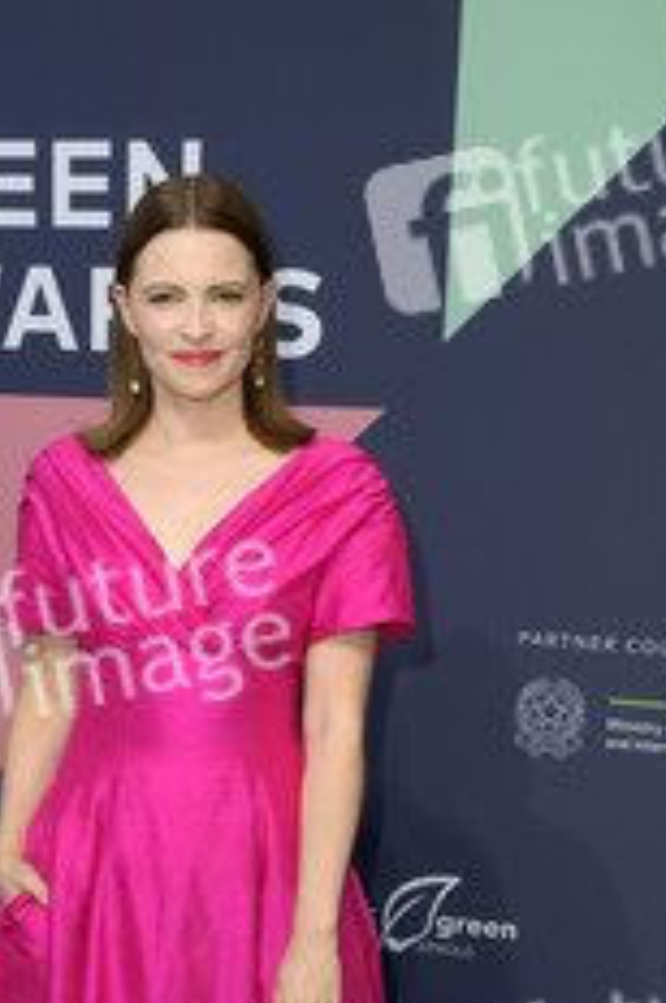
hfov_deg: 19.6
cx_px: 195
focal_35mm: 69
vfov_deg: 28.4
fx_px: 1920
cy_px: 860
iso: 400
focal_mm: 40
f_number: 9
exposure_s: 1/250
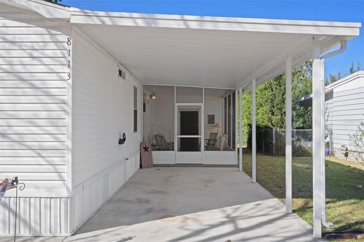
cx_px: 182
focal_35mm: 34
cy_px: 121
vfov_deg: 38.9
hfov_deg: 55.8
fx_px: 344
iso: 320
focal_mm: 34
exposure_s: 1/100
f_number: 8
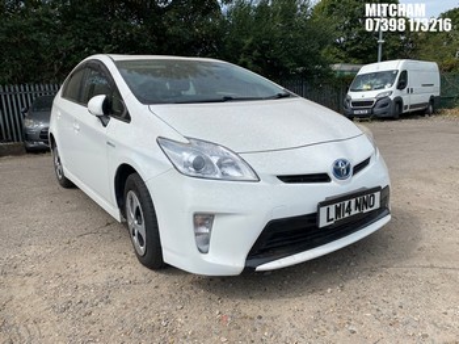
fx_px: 345
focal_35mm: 26
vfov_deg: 53.0
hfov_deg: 67.3
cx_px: 230
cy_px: 172
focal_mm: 4.25
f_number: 1.8
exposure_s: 1/3984
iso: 32
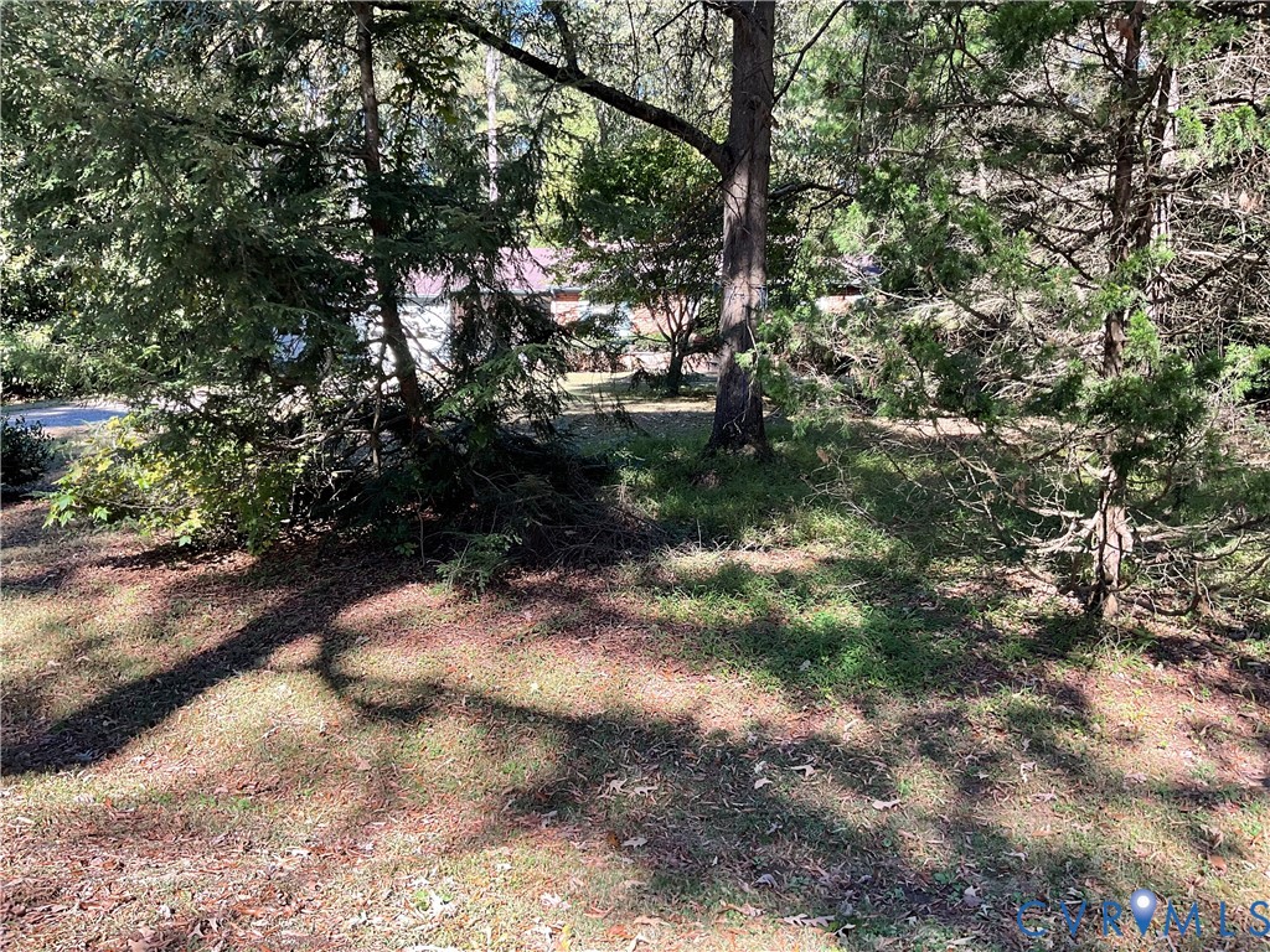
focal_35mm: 29
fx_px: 1064
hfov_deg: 61.7
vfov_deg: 48.2
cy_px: 476
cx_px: 635
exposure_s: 1/122
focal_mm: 3
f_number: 1.8
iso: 20
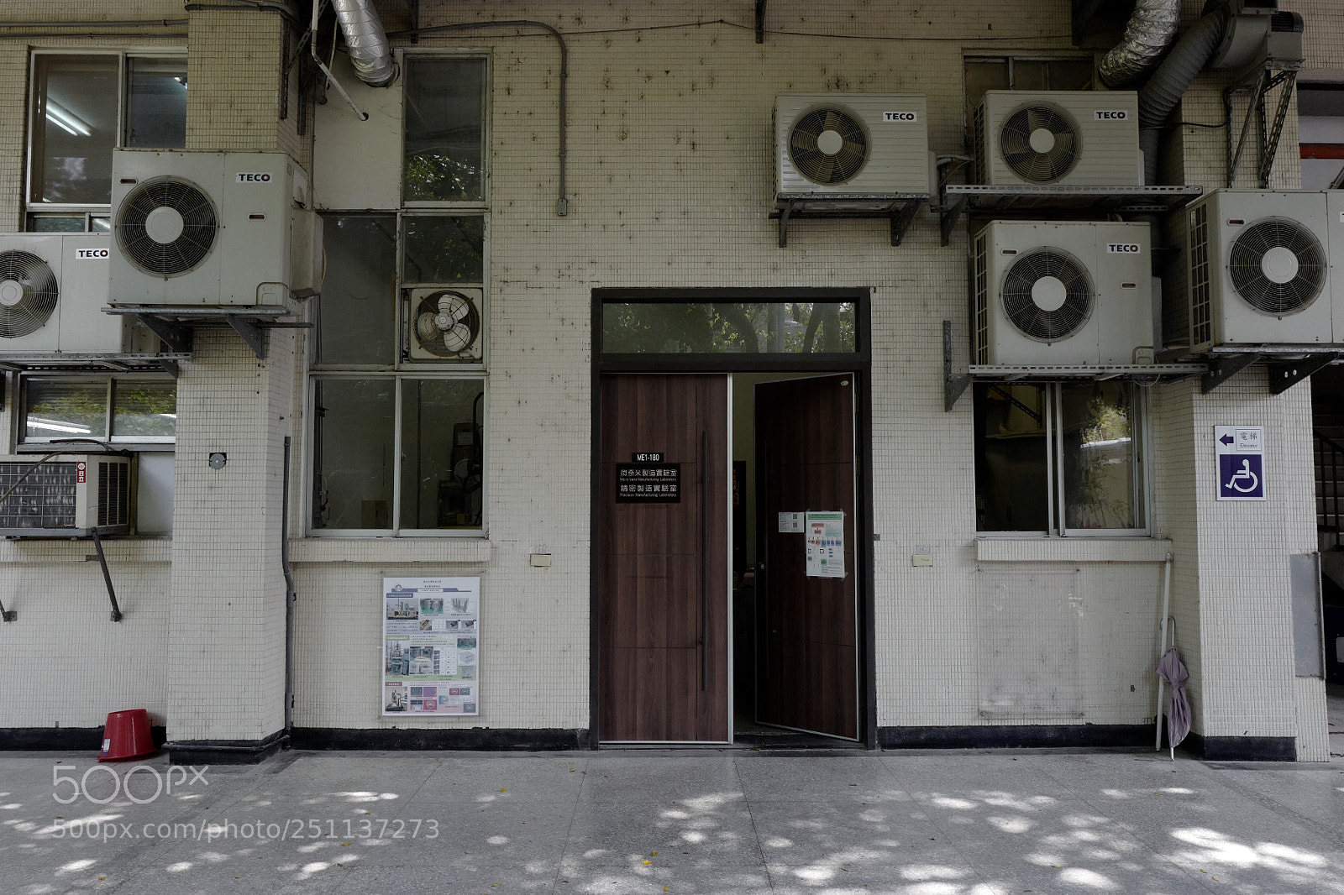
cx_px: 672
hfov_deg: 65.5
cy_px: 448
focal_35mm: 28
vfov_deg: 46.4
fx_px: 1045
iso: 1250
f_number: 8
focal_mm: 28
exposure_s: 1/250
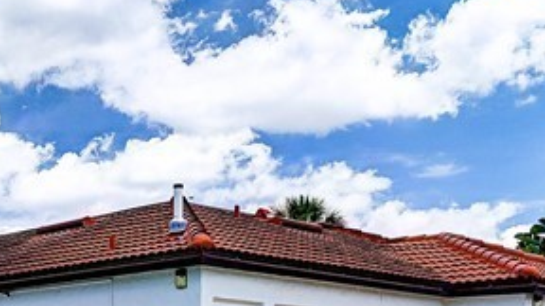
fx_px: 1026
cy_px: 447
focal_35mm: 71
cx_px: -32
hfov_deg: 27.6
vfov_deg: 15.7
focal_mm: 18
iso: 100
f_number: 8
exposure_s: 1/160
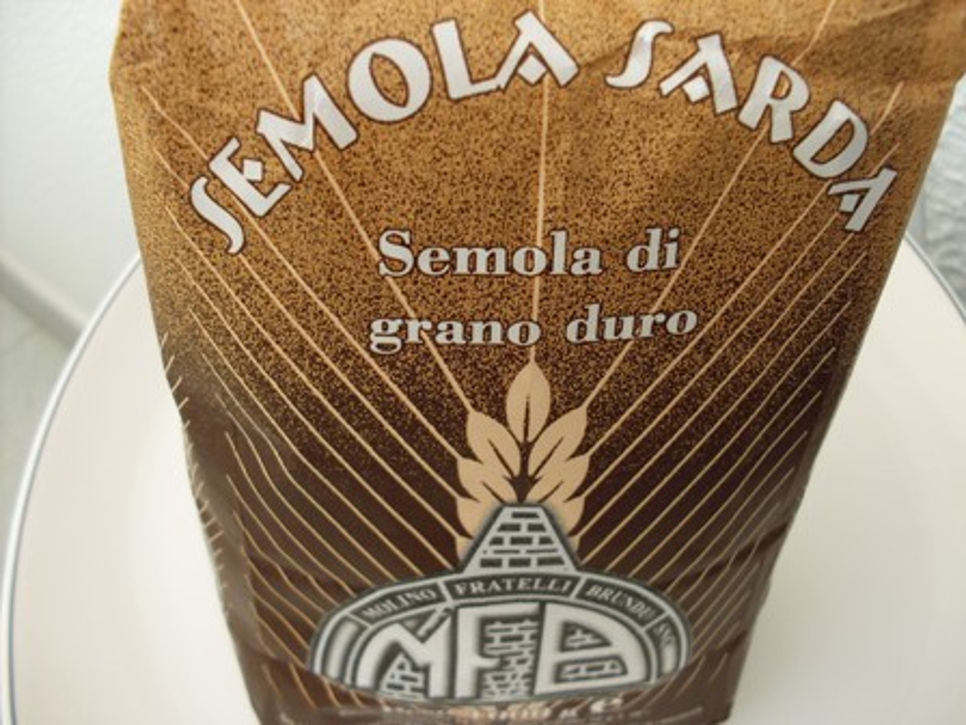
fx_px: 1060
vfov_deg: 37.7
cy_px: 362
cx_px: 483
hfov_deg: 49.0
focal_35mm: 38
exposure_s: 1/125
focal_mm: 6.3
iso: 80
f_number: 2.8
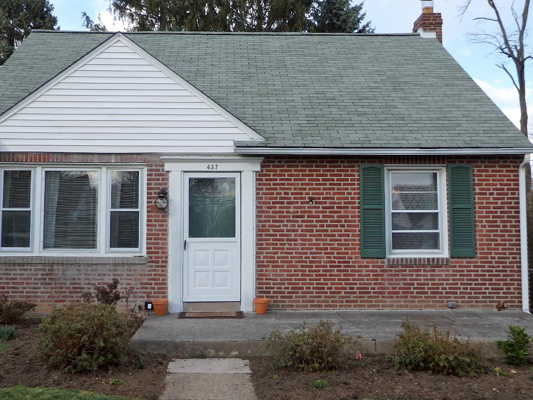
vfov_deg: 37.7
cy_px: 195
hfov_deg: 48.8
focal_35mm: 38
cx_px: 231
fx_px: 585
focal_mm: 5.5
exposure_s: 1/640
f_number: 3.3
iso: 125
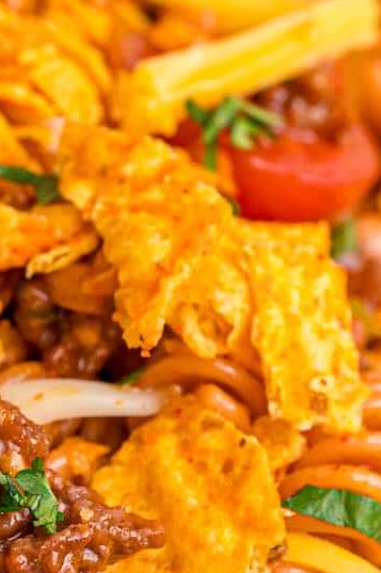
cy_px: 261
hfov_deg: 3.9
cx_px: -32
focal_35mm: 353
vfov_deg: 5.8
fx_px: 5614
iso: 1250
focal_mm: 105
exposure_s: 1/160
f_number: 8
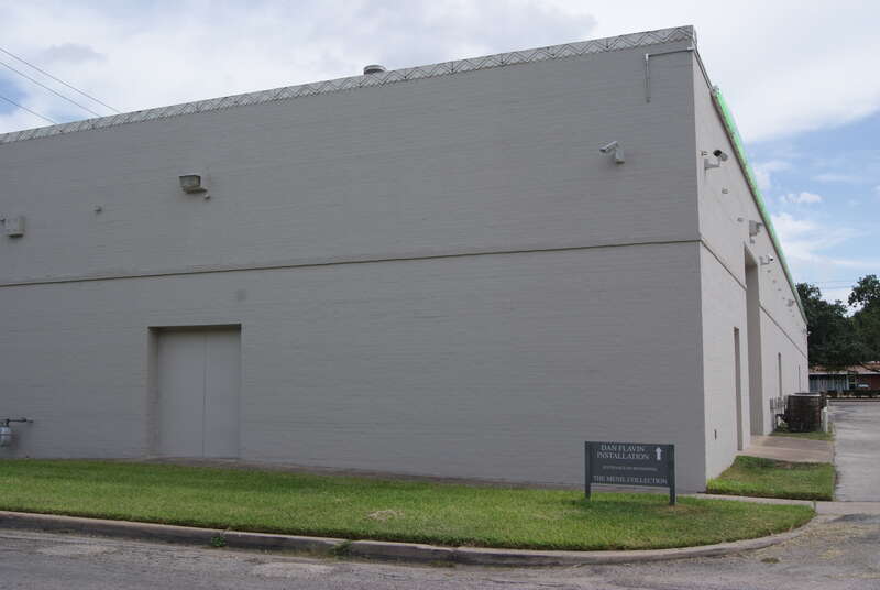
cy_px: 295
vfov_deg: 37.0
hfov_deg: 53.1
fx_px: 881
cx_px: 440
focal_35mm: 36
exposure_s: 1/160
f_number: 11
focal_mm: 24
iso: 100
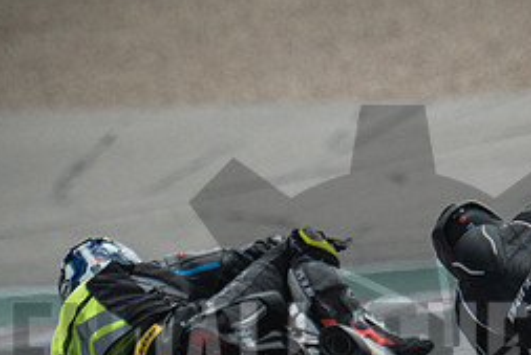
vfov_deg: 1.0
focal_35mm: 1378
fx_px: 20336
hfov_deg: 1.5
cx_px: 392
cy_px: 362
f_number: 5.6
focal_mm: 400
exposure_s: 1/2500
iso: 1600
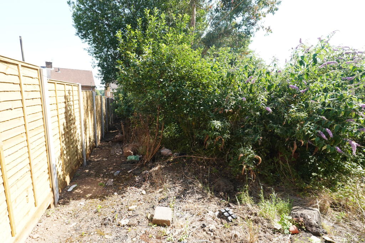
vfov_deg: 72.1
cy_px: 122
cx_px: 182
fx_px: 167
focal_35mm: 16
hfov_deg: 95.0
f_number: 5
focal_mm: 11
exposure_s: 1/400
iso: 320
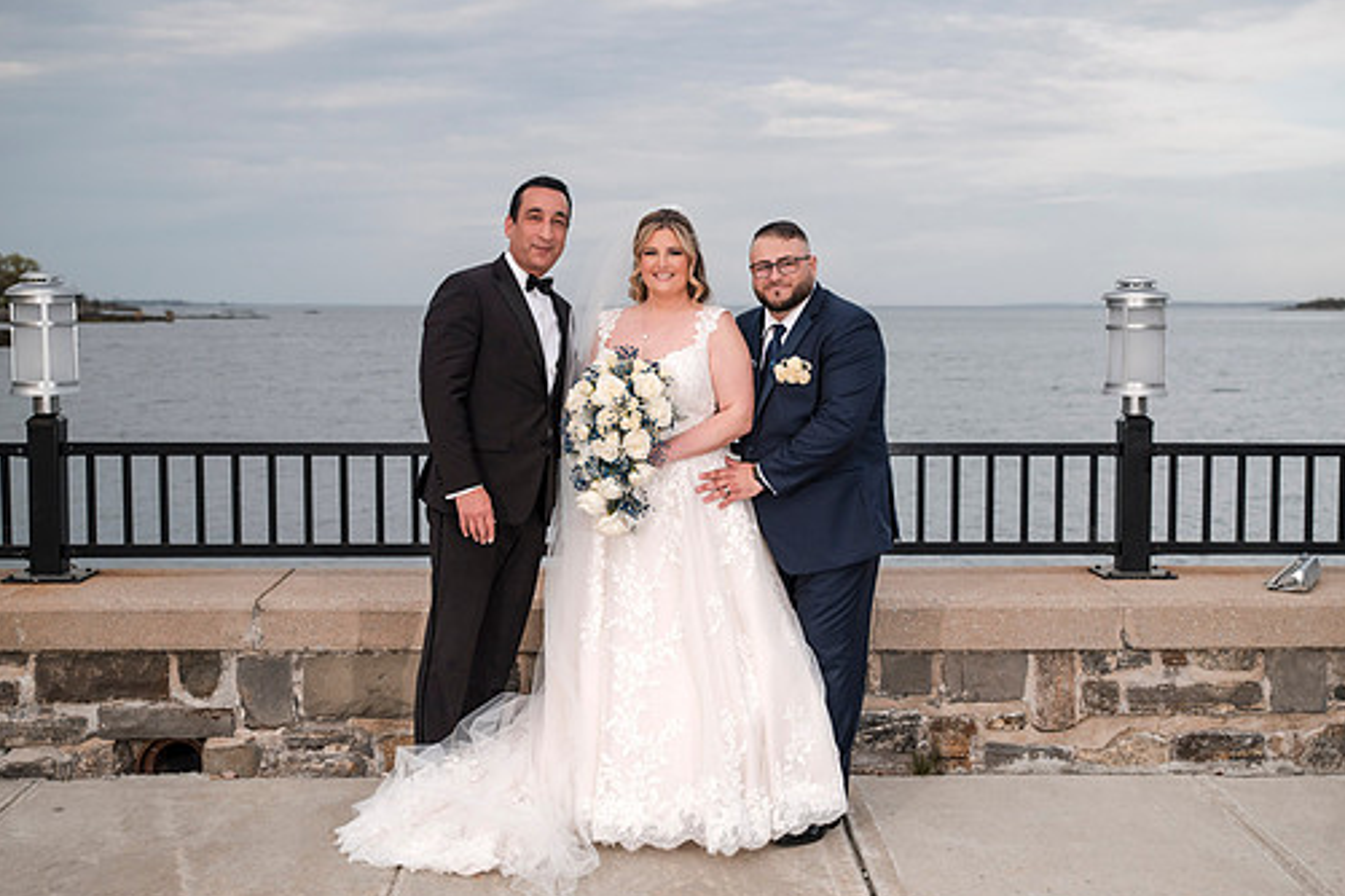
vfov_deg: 29.9
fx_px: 1681
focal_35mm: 45
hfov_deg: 43.6
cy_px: 421
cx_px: 709
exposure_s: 1/8000
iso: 1250
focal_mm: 38
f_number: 3.2
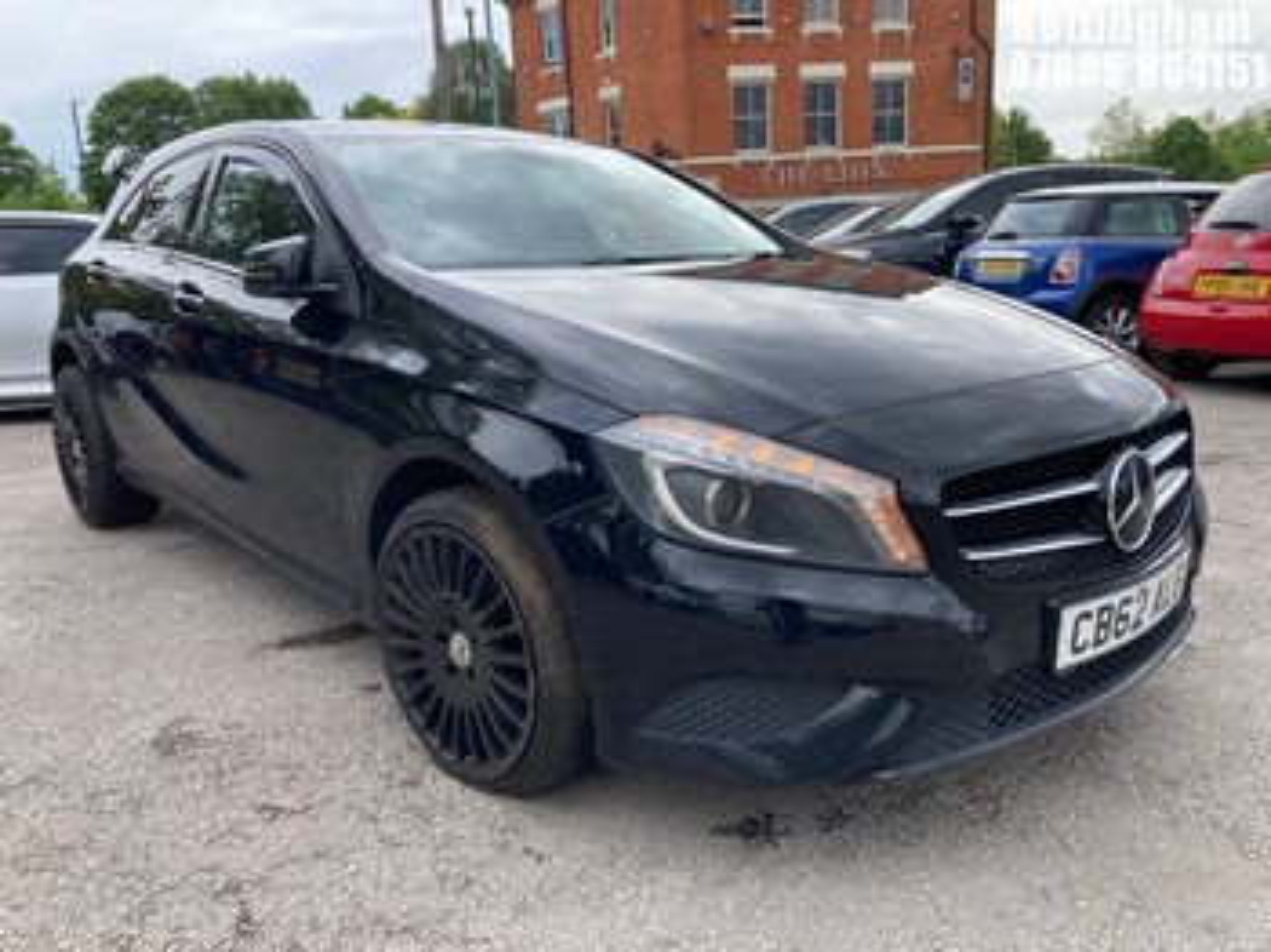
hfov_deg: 63.5
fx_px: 1027
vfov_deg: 49.7
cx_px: 636
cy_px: 476
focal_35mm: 28
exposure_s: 1/578
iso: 20
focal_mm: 3.99
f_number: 1.8
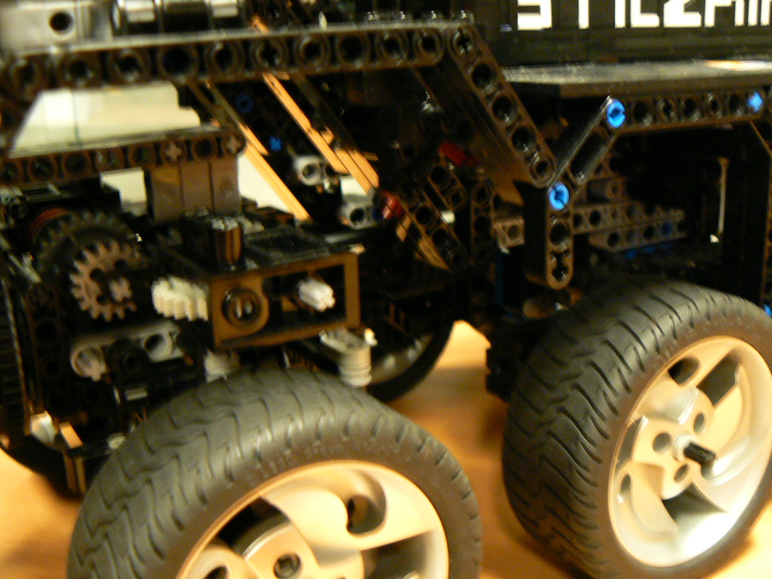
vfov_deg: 35.1
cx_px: 402
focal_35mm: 41
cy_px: 292
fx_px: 914
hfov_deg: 45.8
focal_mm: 6
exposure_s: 1/4
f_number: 2.8
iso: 200
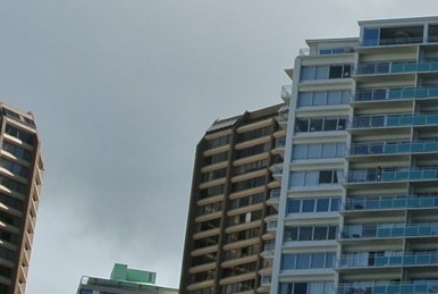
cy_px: 167
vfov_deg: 9.2
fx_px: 1816
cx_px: 671
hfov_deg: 13.0
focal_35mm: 149
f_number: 5
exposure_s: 1/800
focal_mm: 12.7
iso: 100
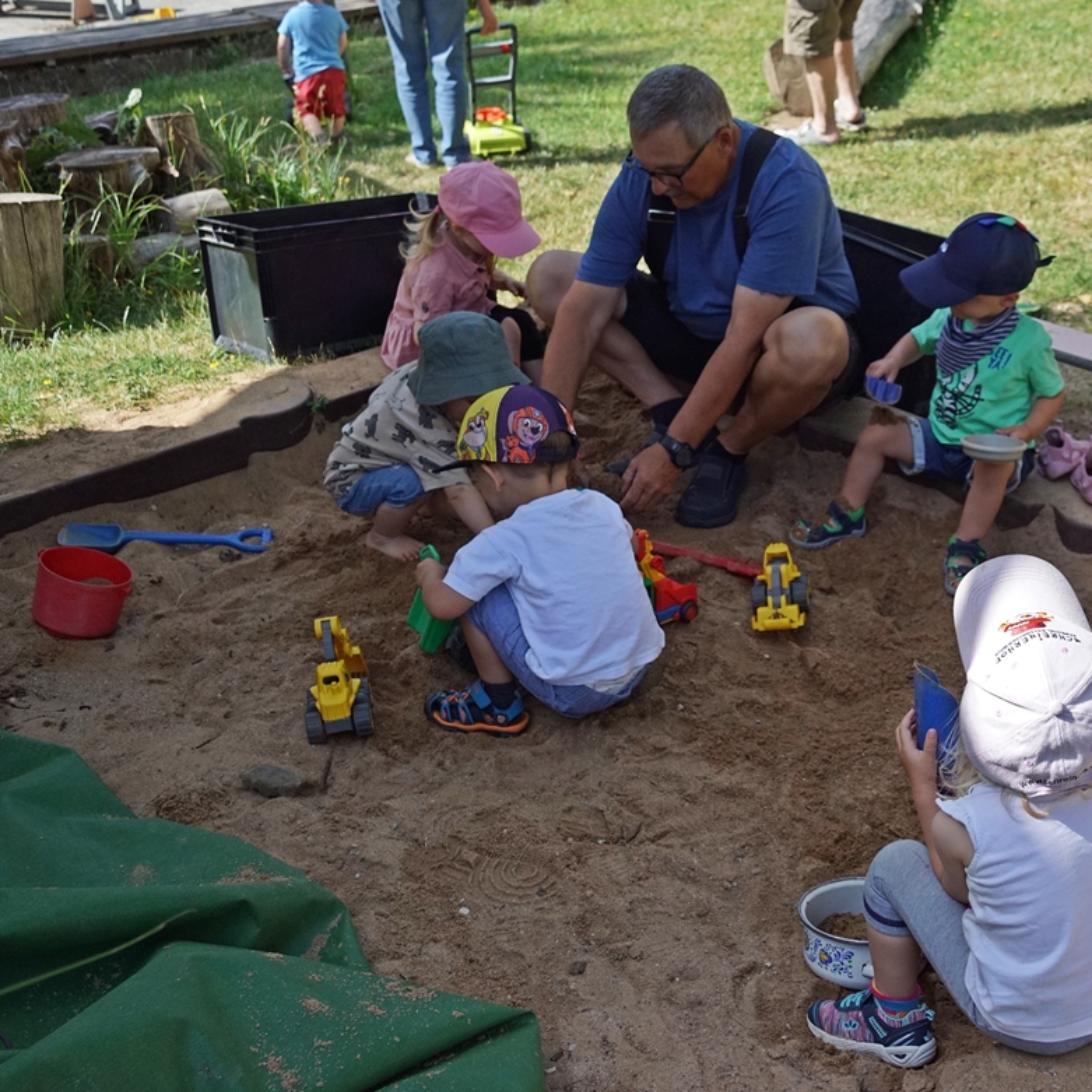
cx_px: 826
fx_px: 1677
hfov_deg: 35.2
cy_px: 534
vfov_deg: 36.1
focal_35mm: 47
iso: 640
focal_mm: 24
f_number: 4
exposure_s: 1/2000
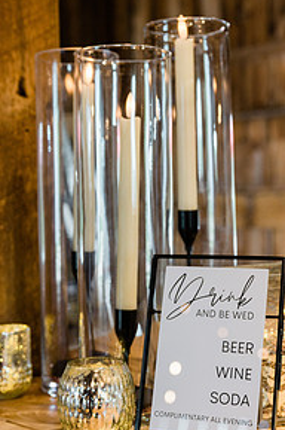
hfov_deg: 20.3
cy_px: 219
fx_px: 797
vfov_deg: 30.1
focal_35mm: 67
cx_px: 163
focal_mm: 43
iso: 640
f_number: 4.5
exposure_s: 1/200
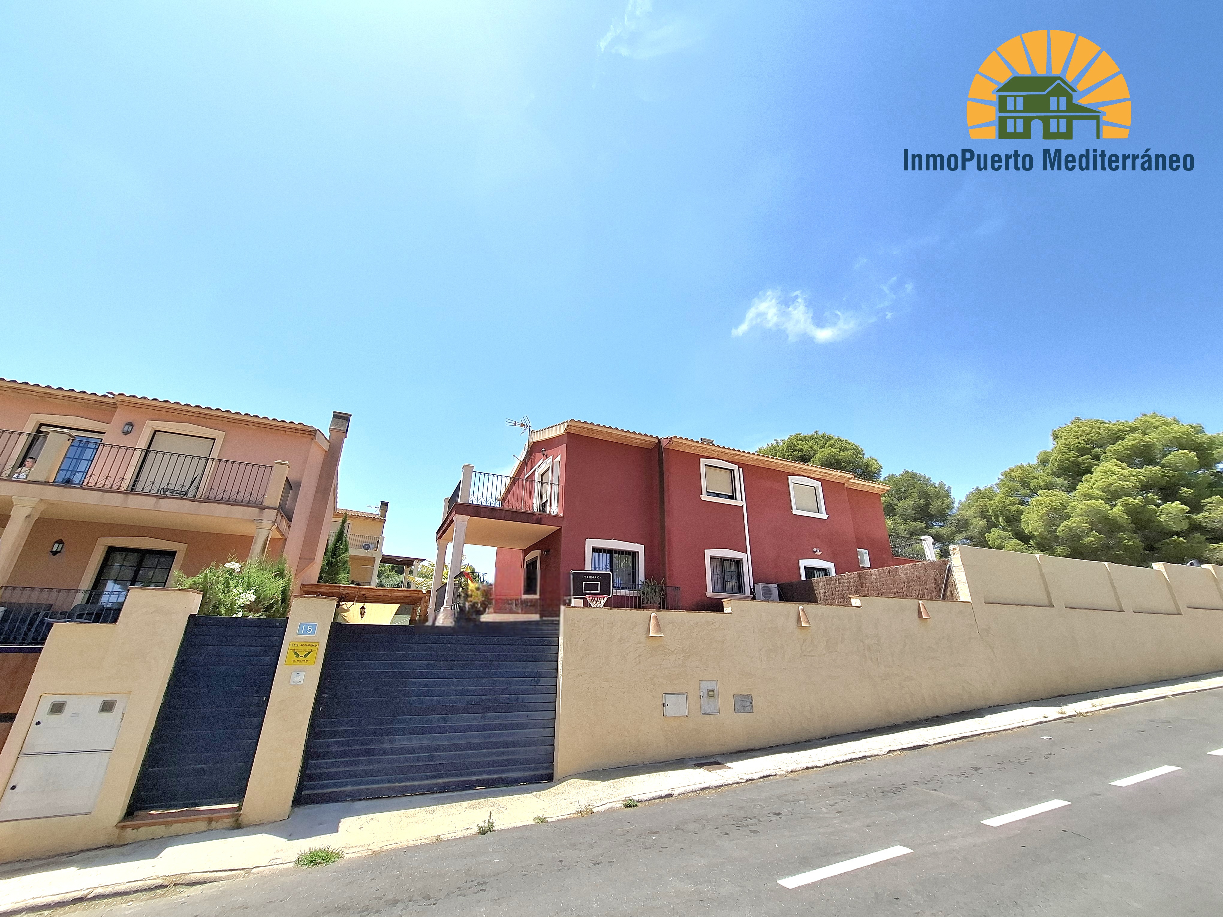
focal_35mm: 13
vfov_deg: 89.9
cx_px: 612
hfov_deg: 106.2
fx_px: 459
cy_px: 458
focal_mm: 1.74
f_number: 2.2
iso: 40
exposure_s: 1/1000
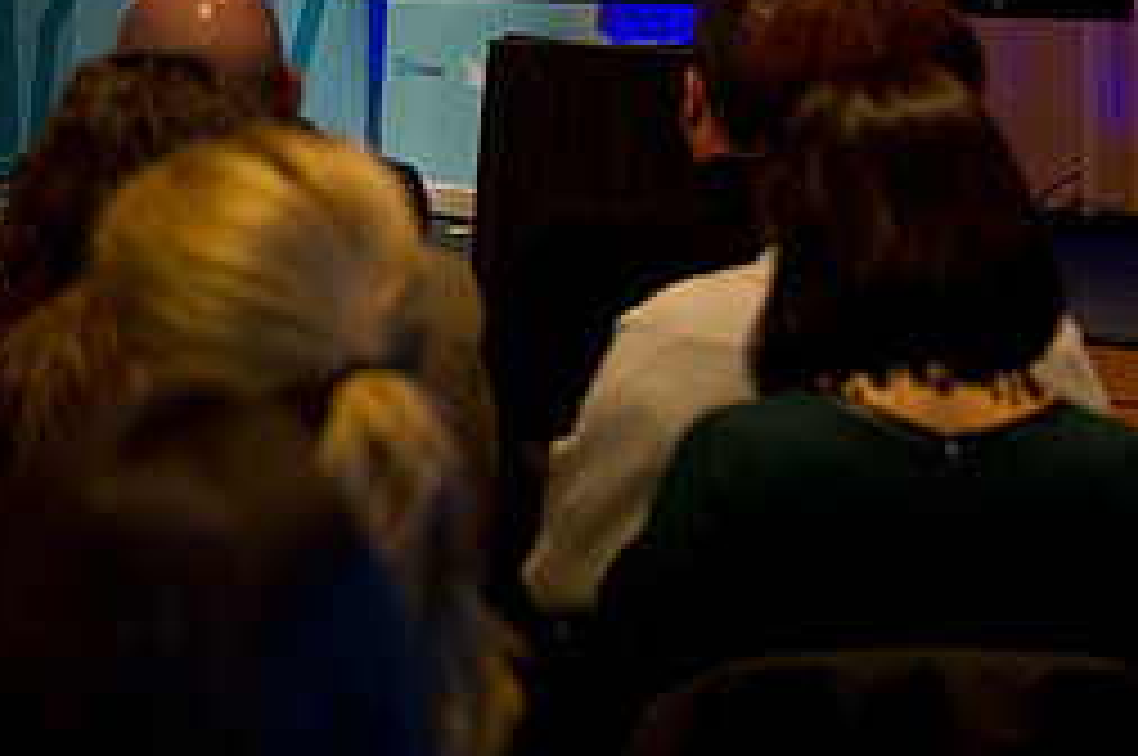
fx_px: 5935
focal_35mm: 188
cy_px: 50
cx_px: -162
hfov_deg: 10.8
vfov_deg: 7.3
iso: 2500
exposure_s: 1/80
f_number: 4
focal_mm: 82
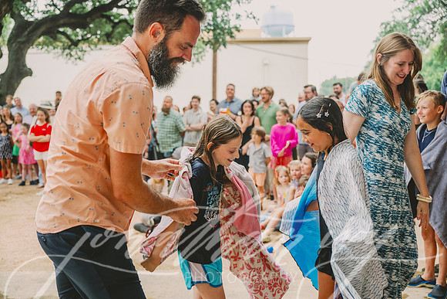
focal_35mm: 37
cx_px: 224
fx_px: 460
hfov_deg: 51.9
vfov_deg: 36.0
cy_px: 150
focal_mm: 37
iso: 250
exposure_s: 1/640
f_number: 2.8
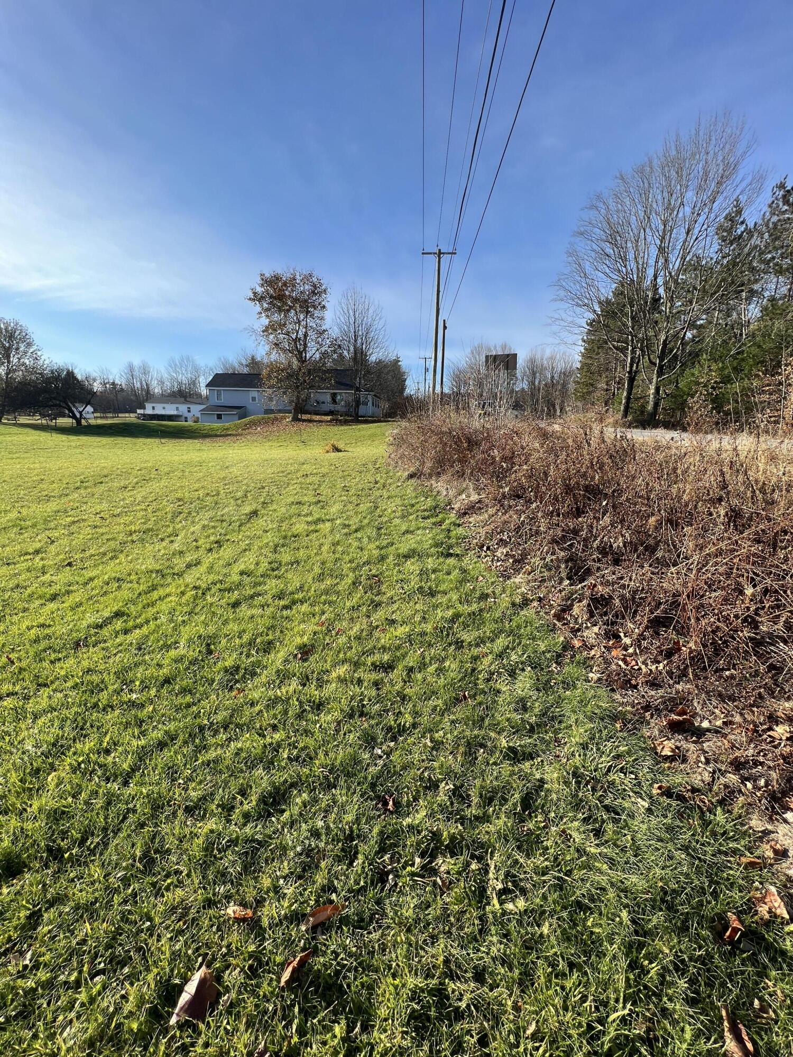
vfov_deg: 106.2
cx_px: 396
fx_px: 397
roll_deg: -0.9
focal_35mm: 13
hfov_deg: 89.9
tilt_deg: -11.3
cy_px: 528
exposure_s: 1/774
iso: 32
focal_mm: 1.57
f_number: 1.8
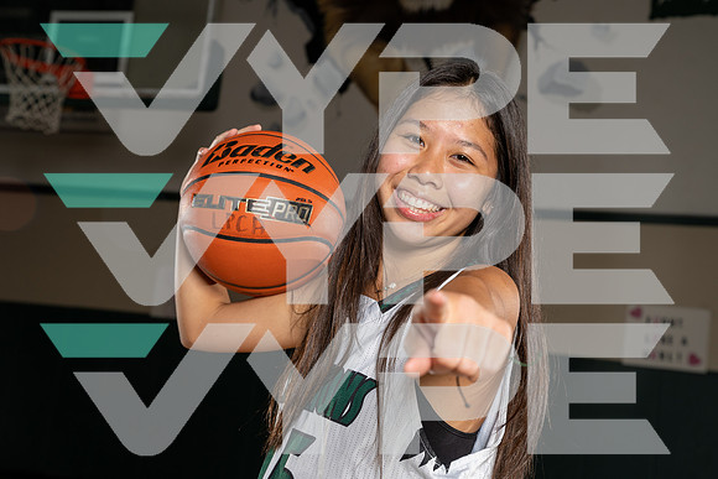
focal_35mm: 59
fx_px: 1177
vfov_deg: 23.0
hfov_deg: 33.9
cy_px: 240
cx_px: 359
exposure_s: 1/250
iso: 320
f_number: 7.1
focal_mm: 59
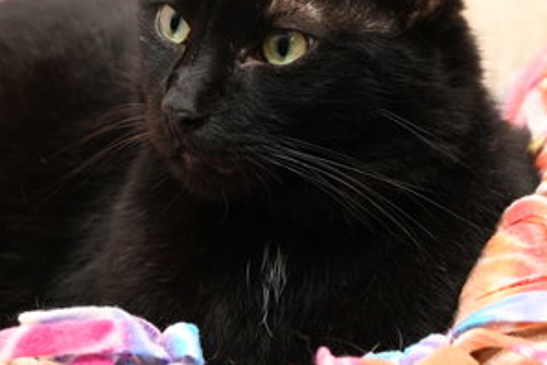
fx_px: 3069
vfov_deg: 6.8
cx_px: 245
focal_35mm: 202
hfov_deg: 10.2
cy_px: 75
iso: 800
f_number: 6.3
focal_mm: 80
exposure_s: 1/125
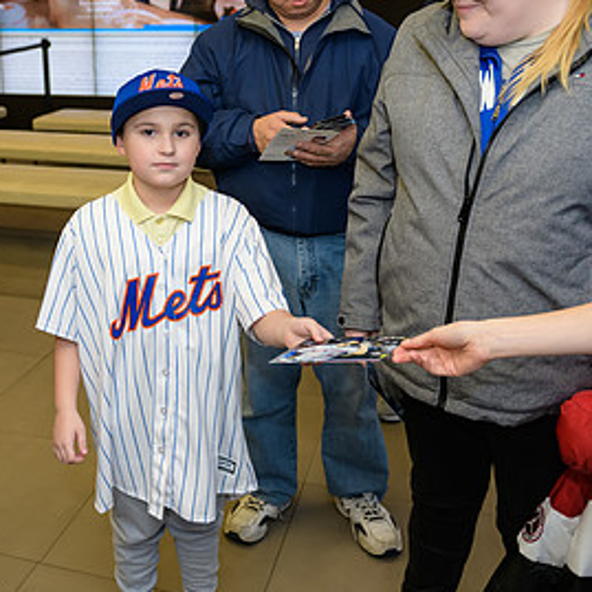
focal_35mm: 44
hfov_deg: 37.6
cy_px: 232
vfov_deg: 38.2
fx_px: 851
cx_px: 165
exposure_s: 1/125
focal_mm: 24
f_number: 3.2
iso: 400
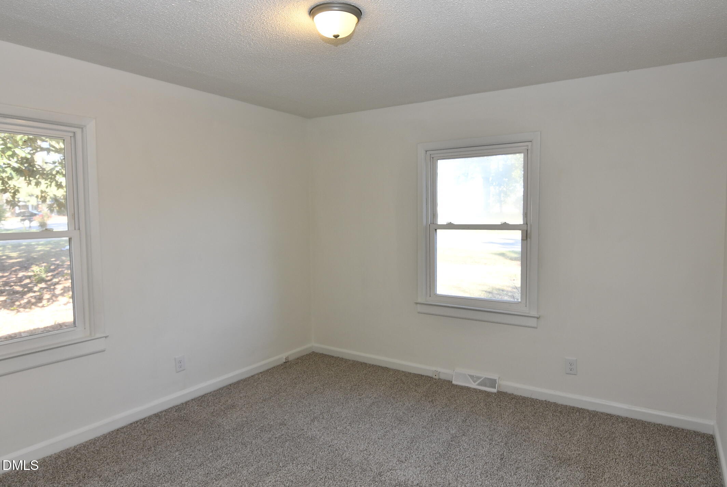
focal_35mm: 22
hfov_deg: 78.5
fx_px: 445
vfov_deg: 57.3
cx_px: 364
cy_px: 244
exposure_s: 1/60
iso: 220
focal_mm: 11
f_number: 4
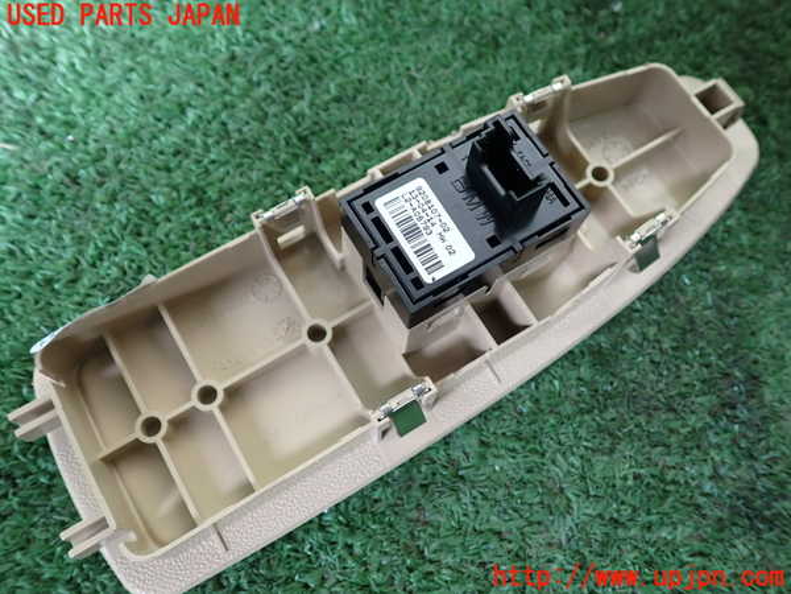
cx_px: 396
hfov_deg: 60.0
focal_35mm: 30
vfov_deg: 46.8
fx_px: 686
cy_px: 297
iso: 200
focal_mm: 5.4
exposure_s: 1/100
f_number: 2.3
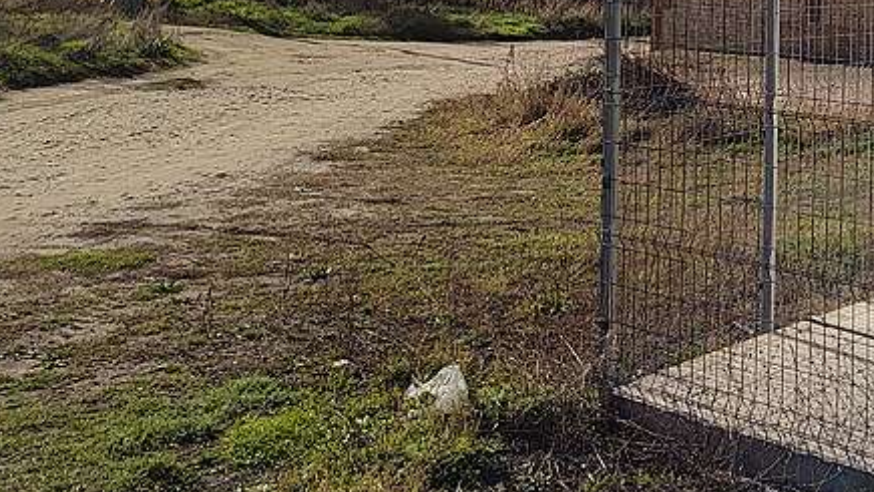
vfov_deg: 19.1
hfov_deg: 33.3
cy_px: -127
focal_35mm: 59
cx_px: 812
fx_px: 1368
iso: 100
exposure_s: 1/4243
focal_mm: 5.56
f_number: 1.8
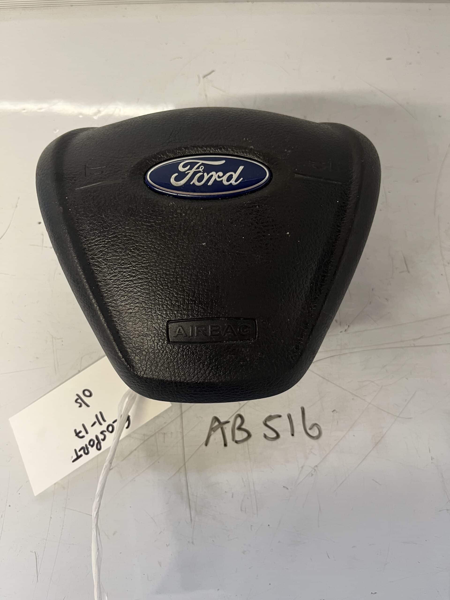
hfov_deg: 53.1
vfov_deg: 67.3
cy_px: 300
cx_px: 225
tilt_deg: -72.3
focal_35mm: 26
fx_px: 451
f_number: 1.6
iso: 125
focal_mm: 5.1
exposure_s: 1/50
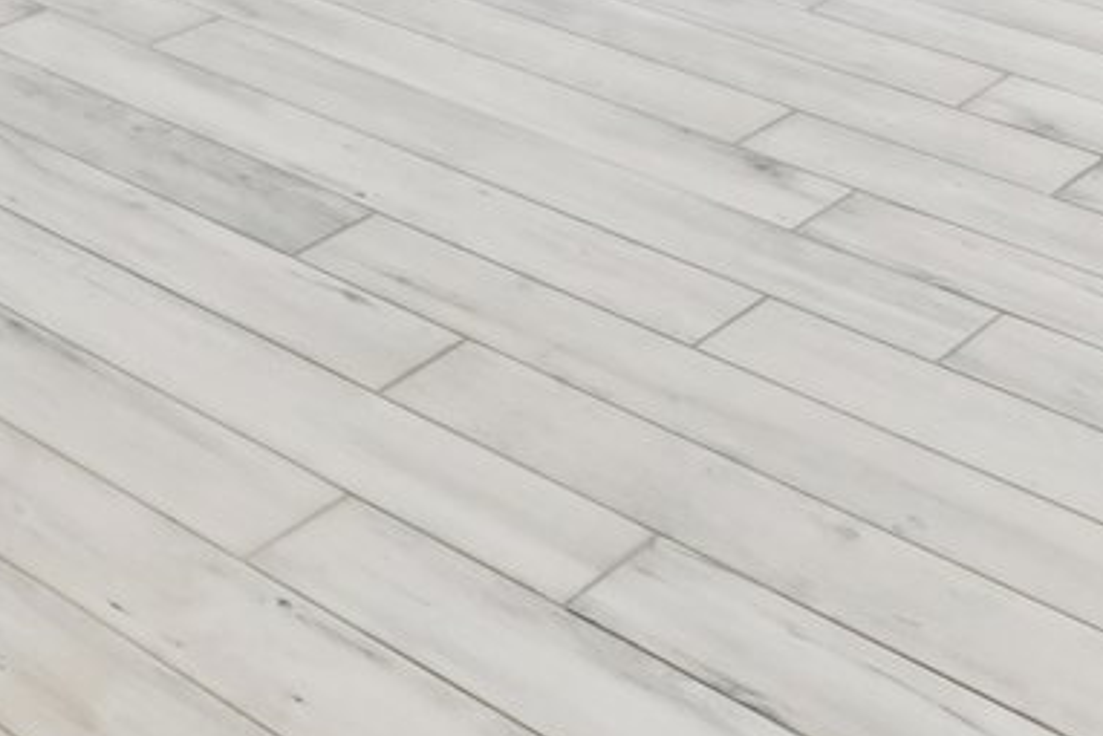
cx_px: -494
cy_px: -911
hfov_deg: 22.7
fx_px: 2299
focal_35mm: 75
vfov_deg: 14.0
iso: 500
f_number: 8
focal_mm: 14
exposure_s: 1/15
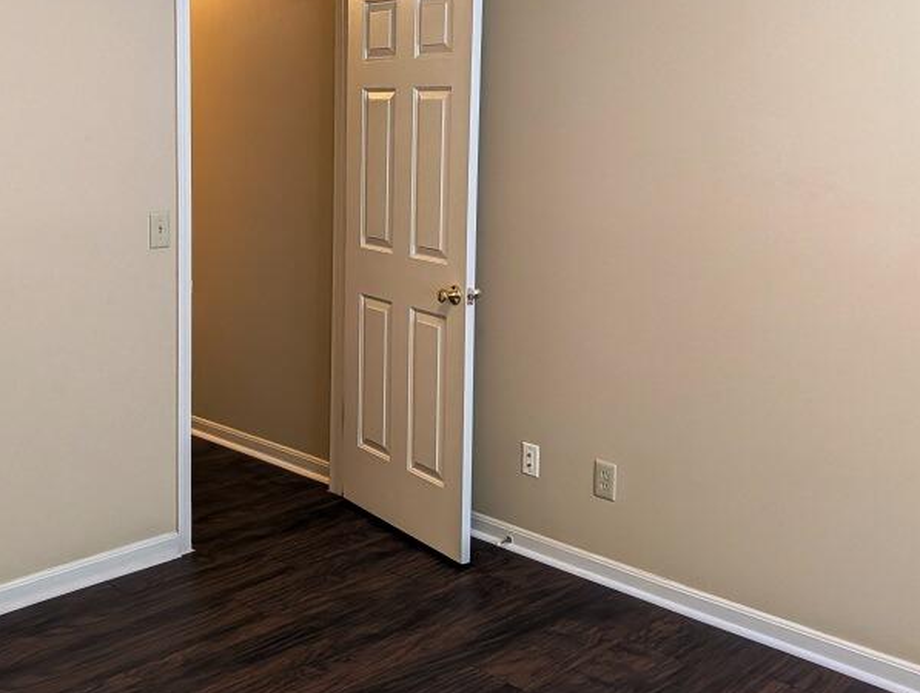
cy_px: 231
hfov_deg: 45.2
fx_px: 1092
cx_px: 328
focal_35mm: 41
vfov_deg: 34.9
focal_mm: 6.9
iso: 300
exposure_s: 1/120
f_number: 1.68
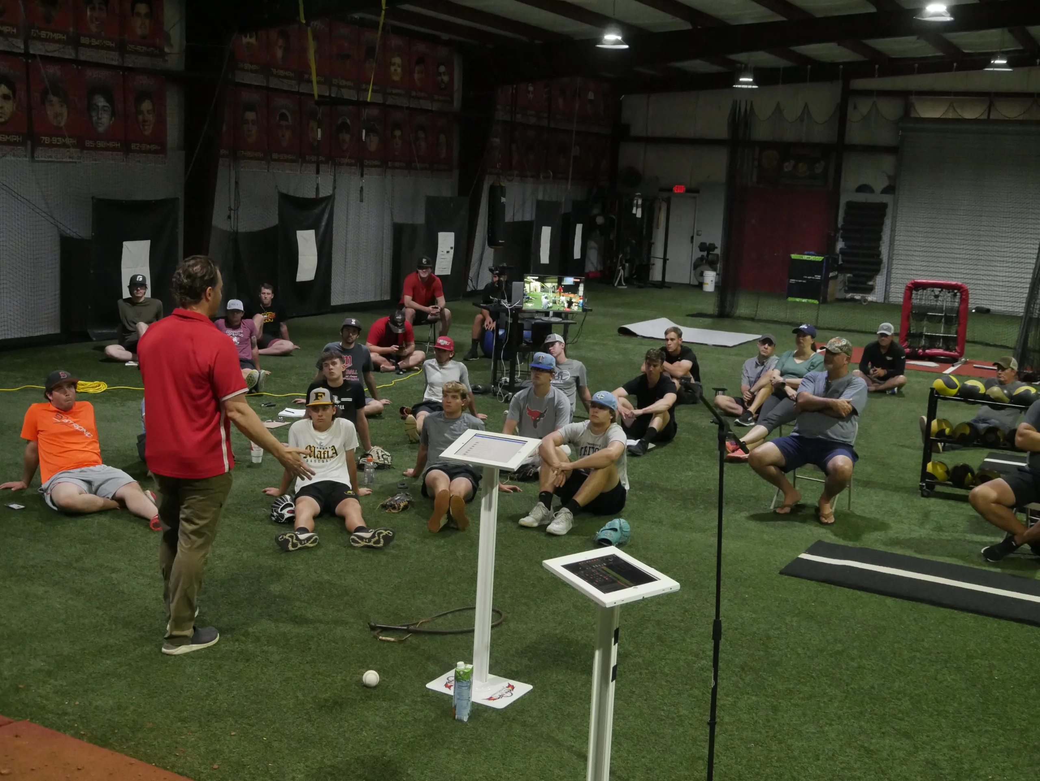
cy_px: 390
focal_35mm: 44
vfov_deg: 32.9
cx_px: 520
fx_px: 1322
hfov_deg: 42.9
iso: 3200
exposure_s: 1/160
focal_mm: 22
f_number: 4.5
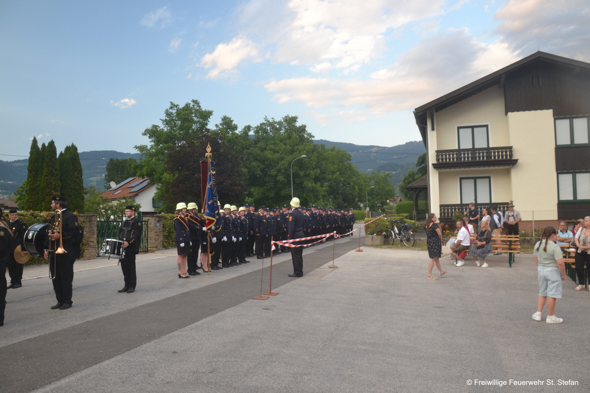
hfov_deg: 67.4
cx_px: 295
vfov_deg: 47.9
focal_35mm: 27
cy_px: 196
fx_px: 442
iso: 400
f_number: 4.5
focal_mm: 18
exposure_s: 1/80
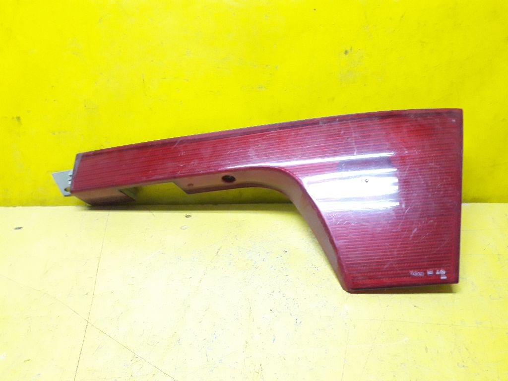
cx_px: 254
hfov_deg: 65.3
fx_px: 396
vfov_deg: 51.4
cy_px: 190
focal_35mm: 27
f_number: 1.9
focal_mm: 3.6
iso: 320
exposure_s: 1/25
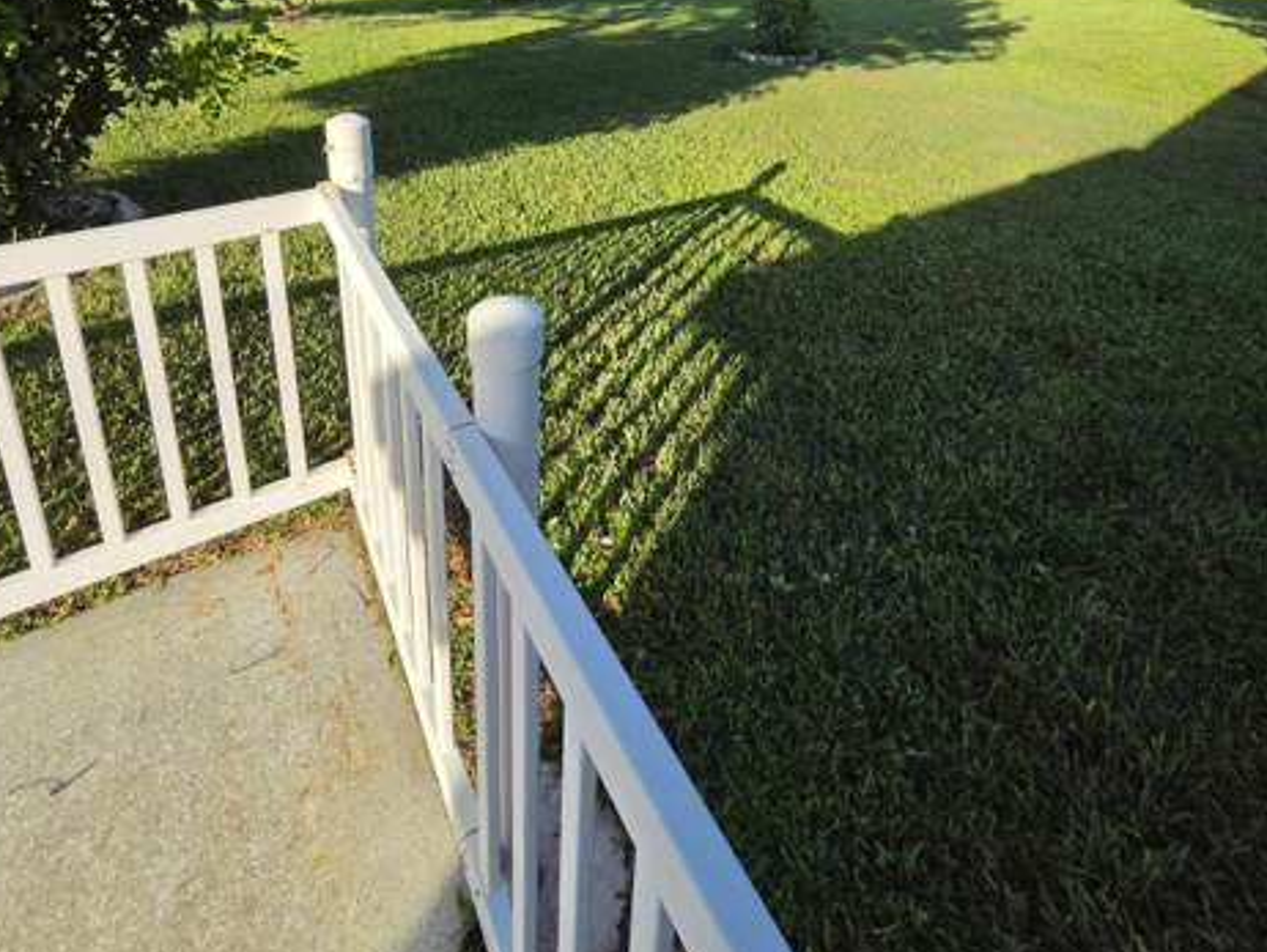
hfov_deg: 87.7
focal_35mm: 18
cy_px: 134
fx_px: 659
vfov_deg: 62.6
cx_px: 620
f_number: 2.2
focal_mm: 2.2
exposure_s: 1/2410
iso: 100
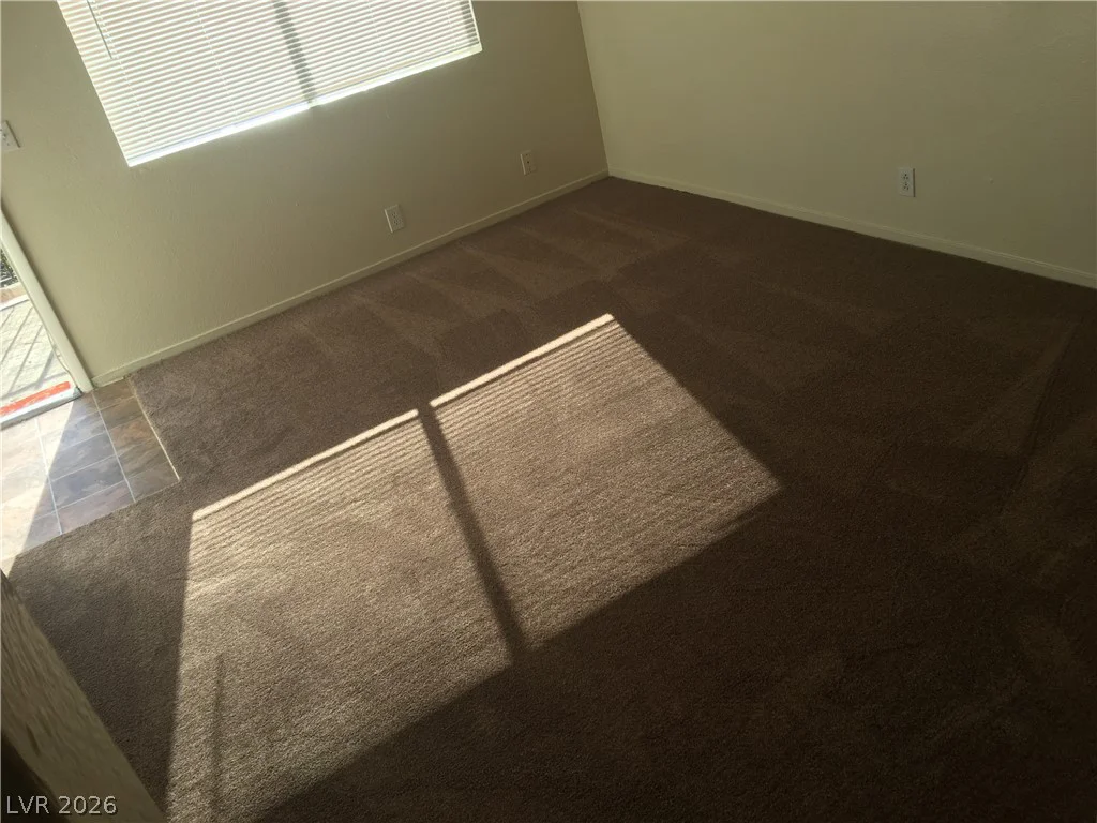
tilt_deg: -29.0
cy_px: 412
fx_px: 919
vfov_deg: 48.2
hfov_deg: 61.7
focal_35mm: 29
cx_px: 548
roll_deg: +12.6
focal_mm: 4.15
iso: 25
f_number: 2.2
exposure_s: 1/271
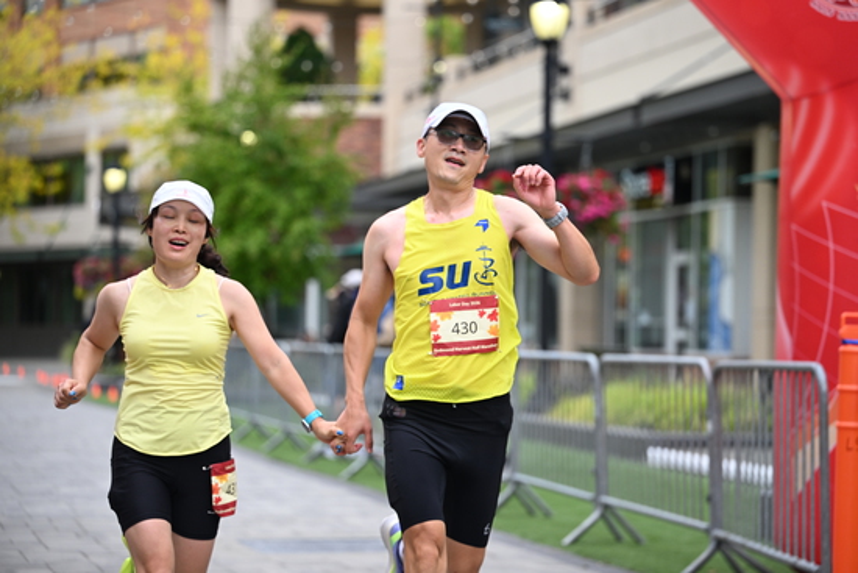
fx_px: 2503
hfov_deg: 19.5
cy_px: 286
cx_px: 429
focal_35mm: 105
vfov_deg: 13.0
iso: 640
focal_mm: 105
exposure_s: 1/2000
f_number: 2.8
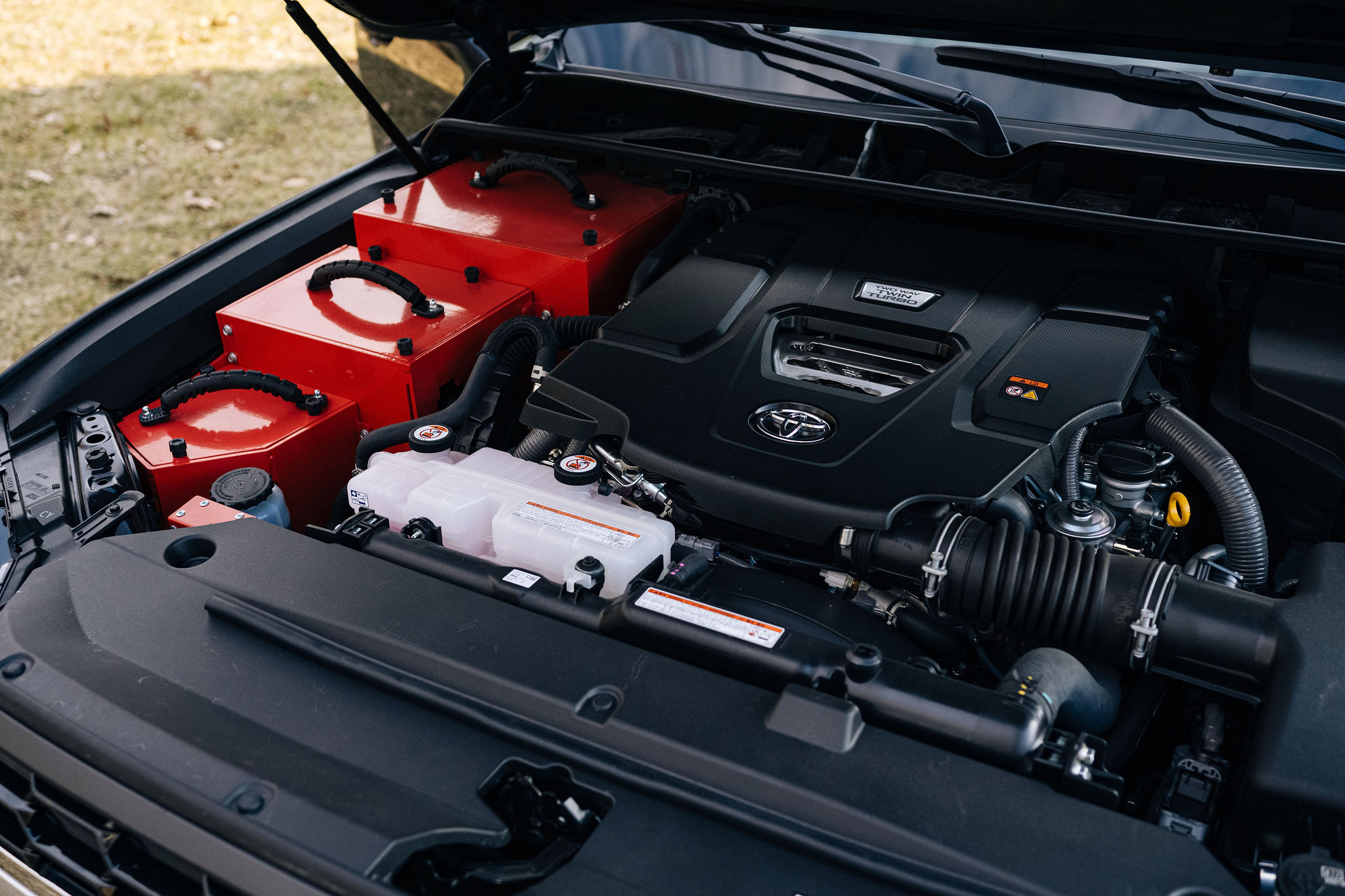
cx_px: 671
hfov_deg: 52.7
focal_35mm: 36
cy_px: 448
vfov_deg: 36.5
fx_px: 1358
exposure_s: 1/1600
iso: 1000
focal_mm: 35
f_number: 3.2
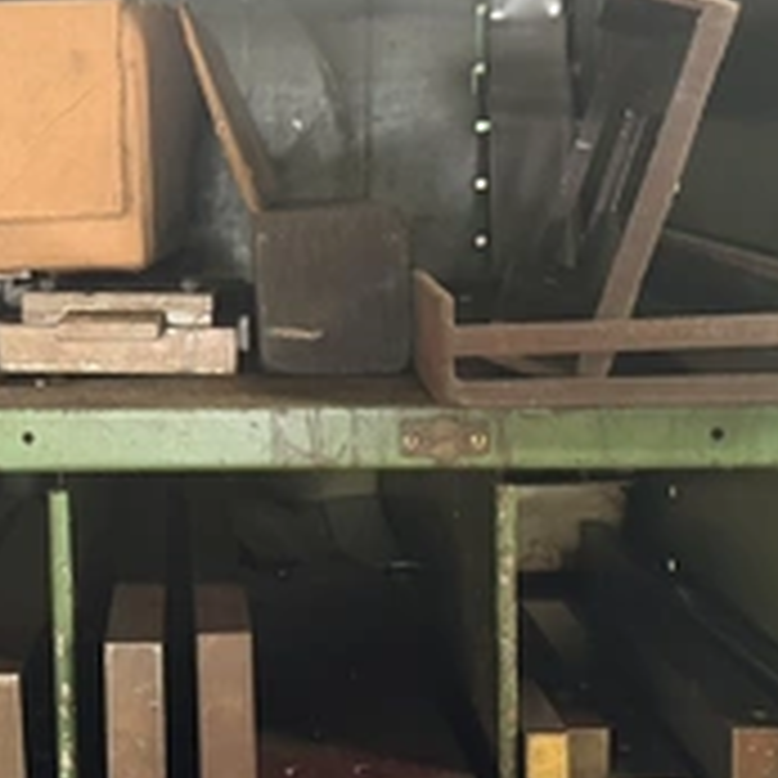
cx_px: 130
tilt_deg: -6.0
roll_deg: +1.4
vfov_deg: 34.5
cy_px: 292
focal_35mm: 49
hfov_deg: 33.4
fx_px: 1246
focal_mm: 6.76
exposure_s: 1/40
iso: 640
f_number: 1.78
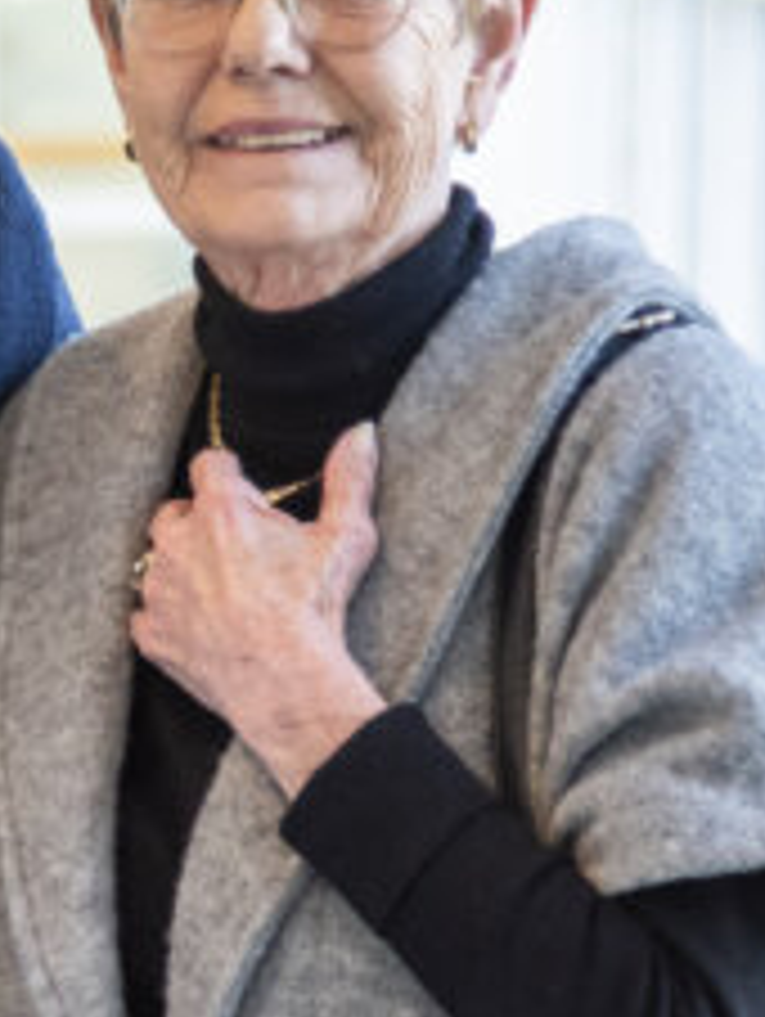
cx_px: -117
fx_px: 10882
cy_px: 830
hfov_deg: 4.0
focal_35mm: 370
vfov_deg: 5.3
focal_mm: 85
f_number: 4
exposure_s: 1/250
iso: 1250
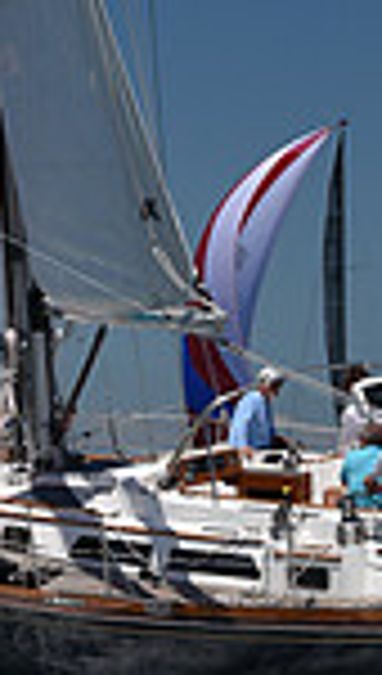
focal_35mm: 283
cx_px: 254
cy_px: 297
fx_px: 5068
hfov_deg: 4.3
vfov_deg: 7.6
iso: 250
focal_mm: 70
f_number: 7.1
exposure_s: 1/800
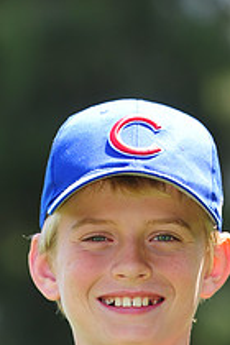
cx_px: 133
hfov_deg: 2.5
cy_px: 447
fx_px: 5299
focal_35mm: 553
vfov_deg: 3.7
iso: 200
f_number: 5.6
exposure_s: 1/250
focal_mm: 200
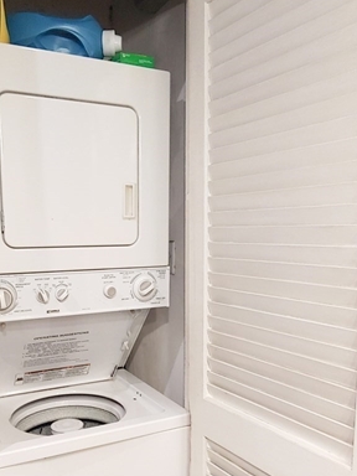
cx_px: 154
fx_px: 440
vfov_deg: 55.9
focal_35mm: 32
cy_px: 306
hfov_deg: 44.1
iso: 250
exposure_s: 1/24
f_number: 1.9
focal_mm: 2.18
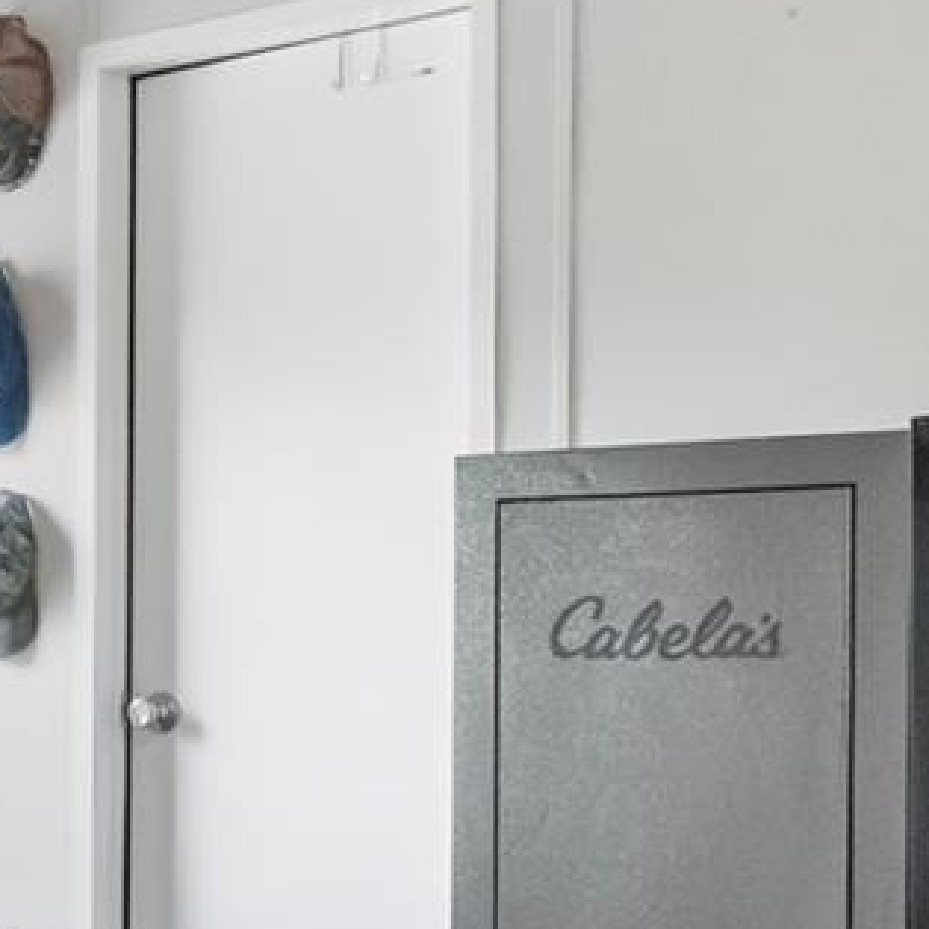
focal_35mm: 83
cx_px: -490
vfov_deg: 20.7
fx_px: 2520
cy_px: 697
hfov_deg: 18.4
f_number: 7.1
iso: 4000
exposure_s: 1/30
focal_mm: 10
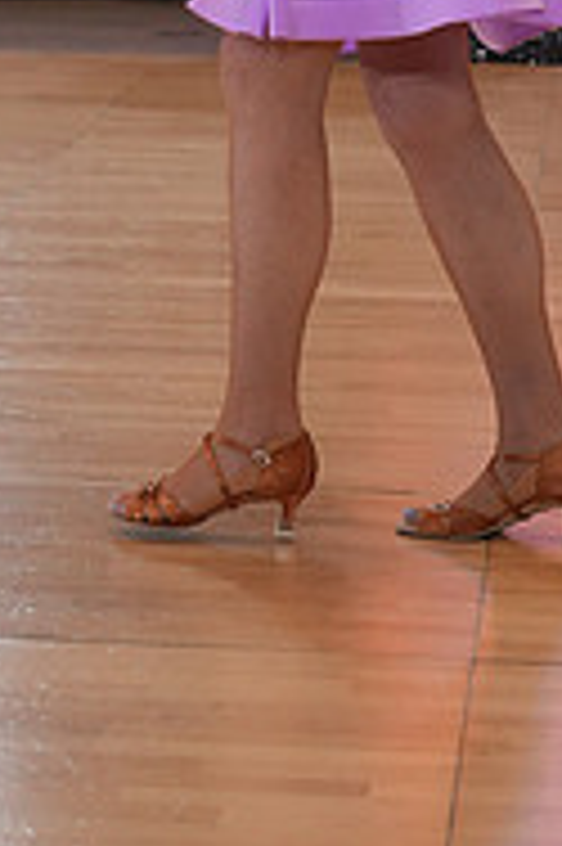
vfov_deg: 10.0
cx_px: -101
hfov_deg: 6.8
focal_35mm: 201
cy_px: -315
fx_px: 4715
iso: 2000
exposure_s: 1/500
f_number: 3.5
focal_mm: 65
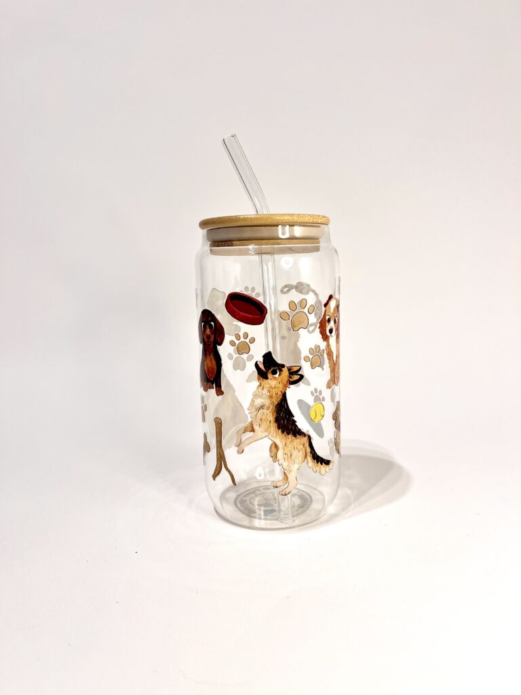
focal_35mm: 26
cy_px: 348
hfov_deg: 53.1
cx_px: 260
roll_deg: +1.7
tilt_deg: -10.0
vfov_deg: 67.3
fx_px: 522
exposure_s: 1/100
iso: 50
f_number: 1.6
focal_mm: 5.1
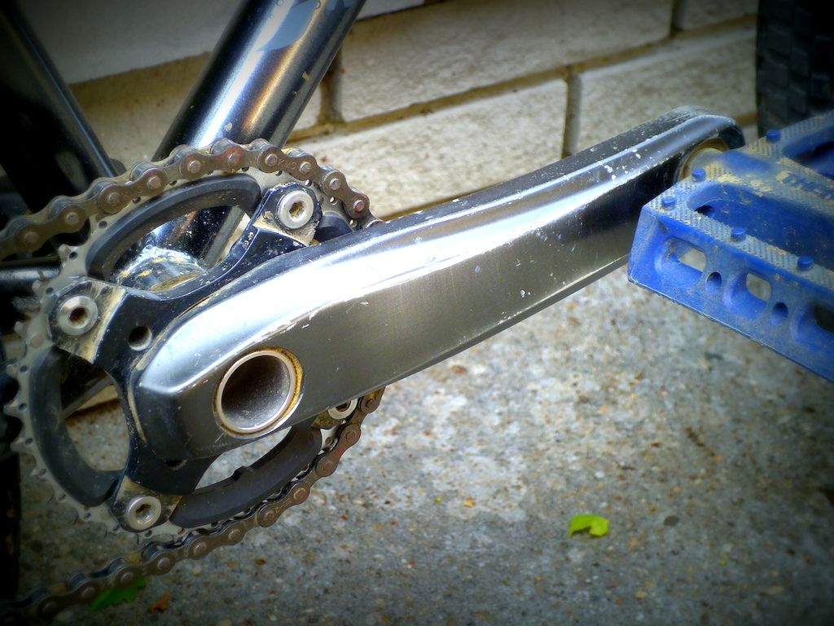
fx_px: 1446
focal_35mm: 60
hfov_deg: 32.2
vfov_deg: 24.4
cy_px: 313
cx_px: 417
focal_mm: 10.69
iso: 100
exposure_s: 1/100
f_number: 3.9
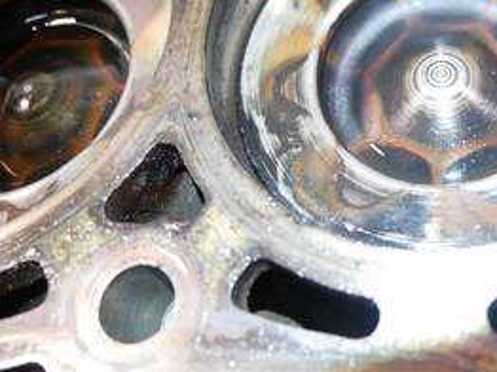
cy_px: 110
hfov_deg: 40.0
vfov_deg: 32.4
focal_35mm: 44
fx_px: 631
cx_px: 440
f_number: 3.5
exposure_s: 1/60
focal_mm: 12
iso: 1250
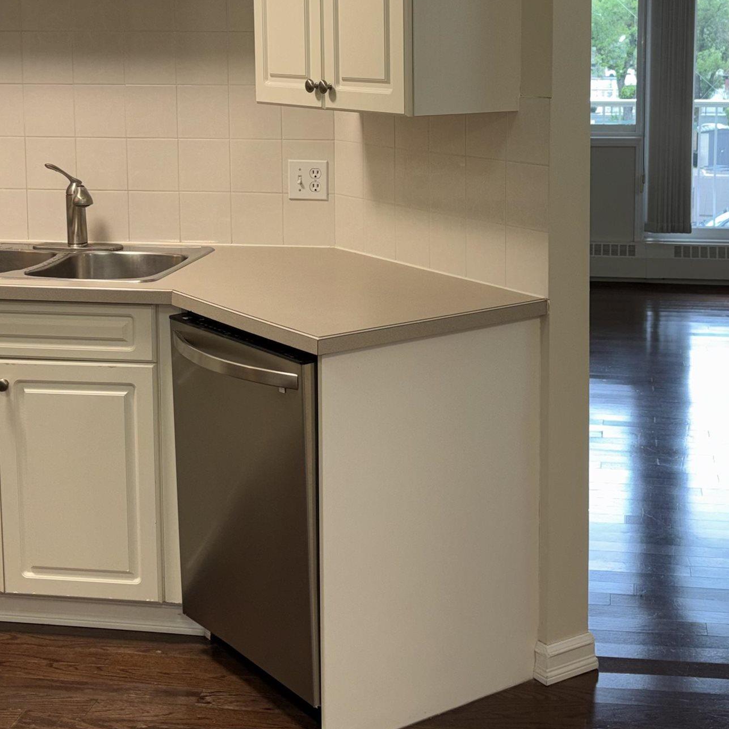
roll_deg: +0.7
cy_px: 176
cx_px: 426
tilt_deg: -6.1
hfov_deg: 31.0
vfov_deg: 30.5
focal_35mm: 55
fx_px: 1310
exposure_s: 1/20
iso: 32
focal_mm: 5.96
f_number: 1.6
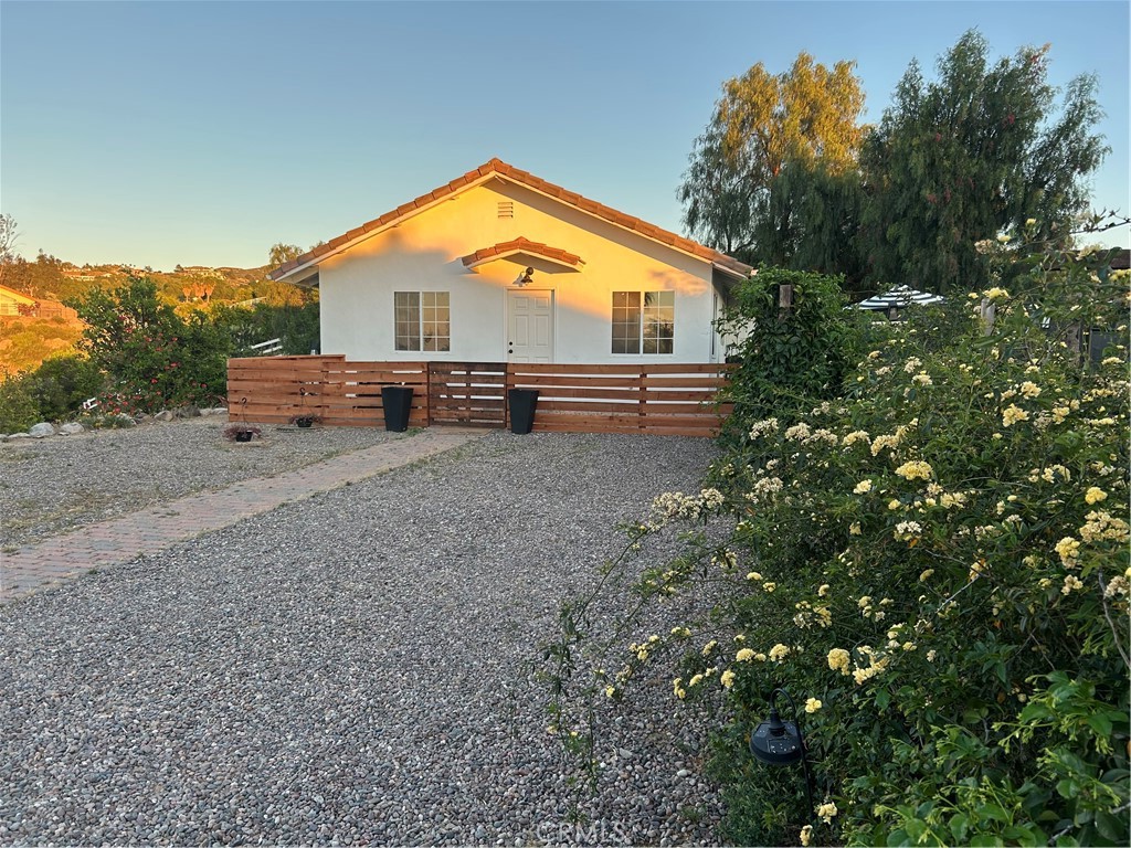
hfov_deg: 67.3
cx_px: 566
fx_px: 849
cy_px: 424
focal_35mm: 26
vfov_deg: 53.1
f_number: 1.5
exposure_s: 1/427
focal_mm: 5.7
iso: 50
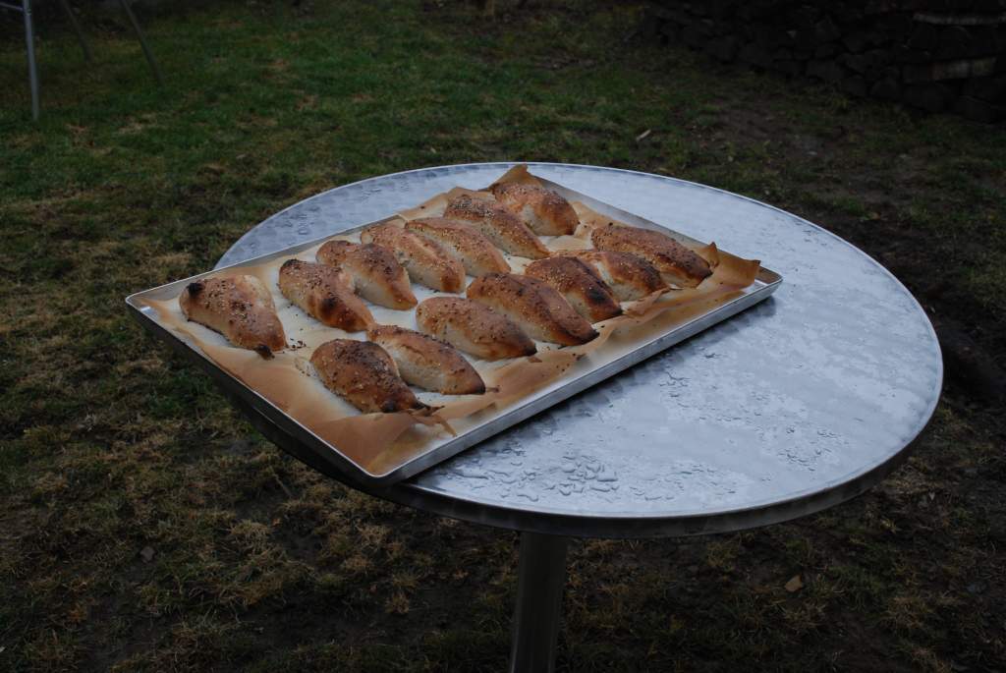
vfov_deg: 32.0
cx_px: 503
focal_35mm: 42
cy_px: 336
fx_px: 1175
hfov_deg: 46.4
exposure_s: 1/200
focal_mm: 28
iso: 400
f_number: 7.1
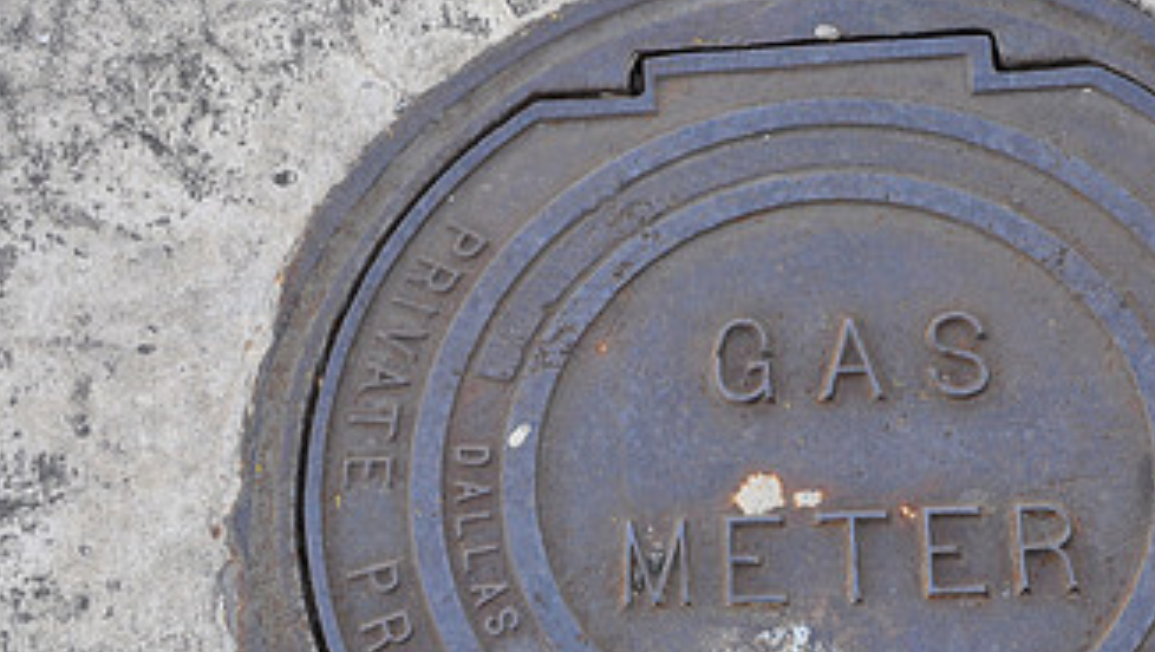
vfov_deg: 11.4
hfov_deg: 20.0
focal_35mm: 106
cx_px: 875
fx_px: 3249
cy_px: 491
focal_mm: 38
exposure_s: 1/30
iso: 320
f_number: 5.6
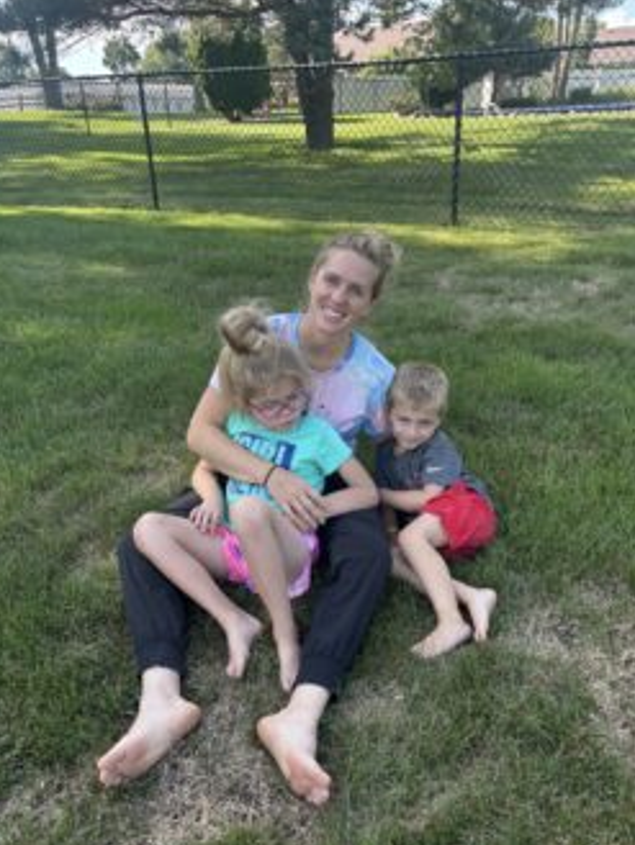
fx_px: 733
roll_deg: +2.5
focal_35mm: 30
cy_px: 465
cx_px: 307
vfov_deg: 59.8
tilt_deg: -24.3
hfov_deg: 46.8
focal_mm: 5.96
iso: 50
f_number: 1.6
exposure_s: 1/369
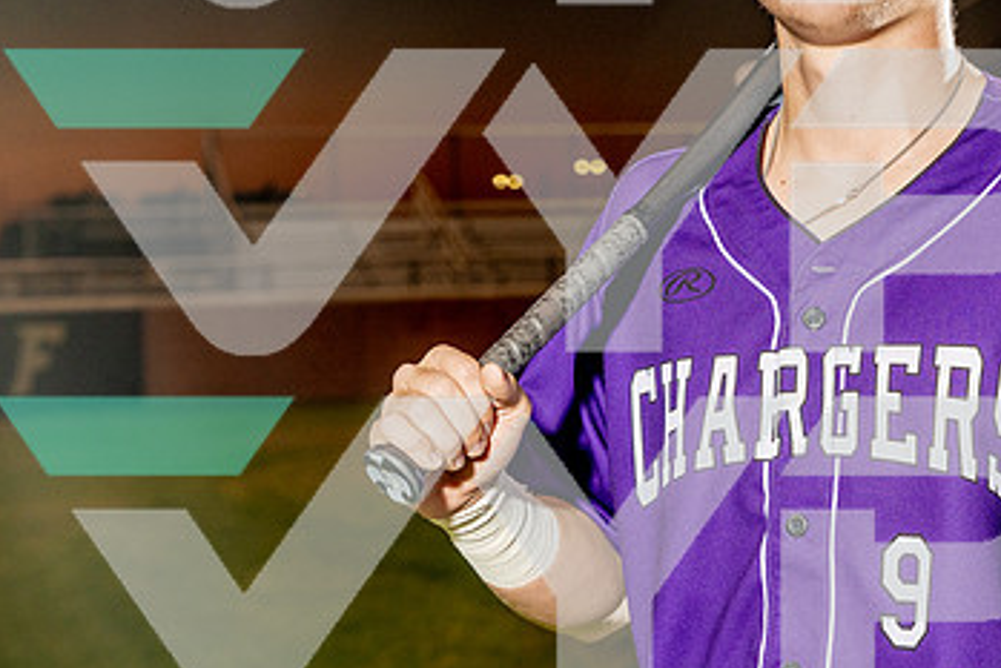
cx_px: 734
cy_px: 202
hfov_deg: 19.7
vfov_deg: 13.3
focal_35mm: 103
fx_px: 2865
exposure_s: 1/250
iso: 800
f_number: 5.6
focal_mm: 62
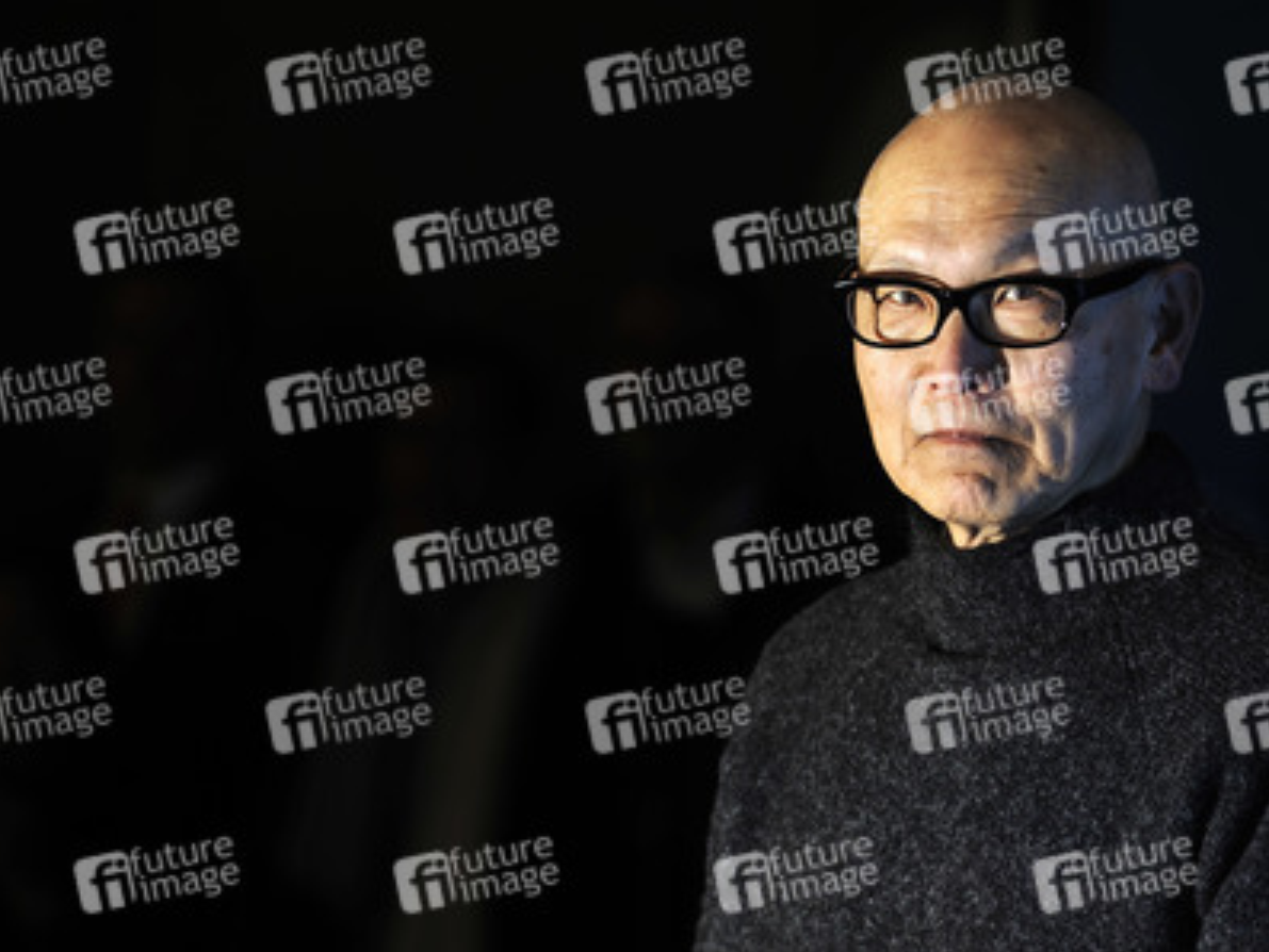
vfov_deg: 6.8
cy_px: 476
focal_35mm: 218
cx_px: 710
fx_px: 7994
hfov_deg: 9.1
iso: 200
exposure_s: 1/320
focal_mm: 200
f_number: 5
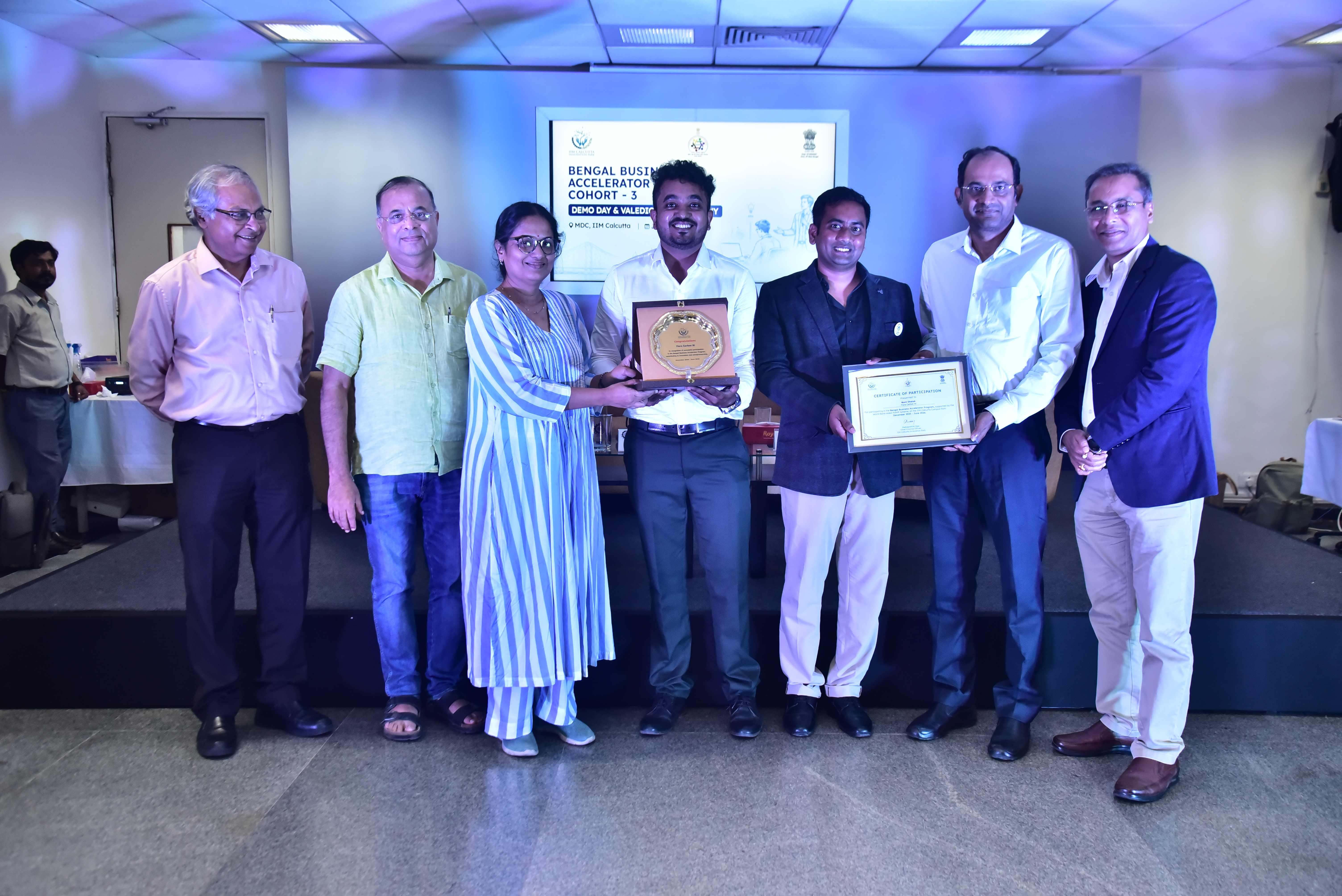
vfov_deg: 38.9
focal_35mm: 34
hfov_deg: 55.8
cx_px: 671
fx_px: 1268
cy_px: 448
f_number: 5.6
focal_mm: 34
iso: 2000
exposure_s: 1/80
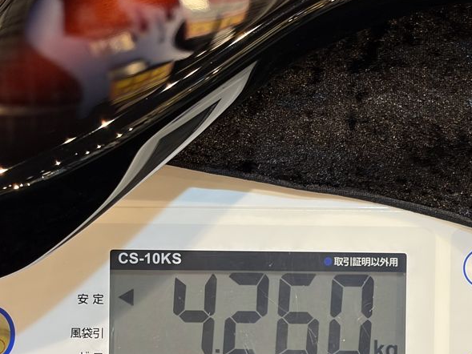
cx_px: 217
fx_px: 1541
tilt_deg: -54.8
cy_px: 157
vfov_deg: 13.1
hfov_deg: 17.4
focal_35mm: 113
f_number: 1.6
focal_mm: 5.96
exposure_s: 1/40
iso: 125
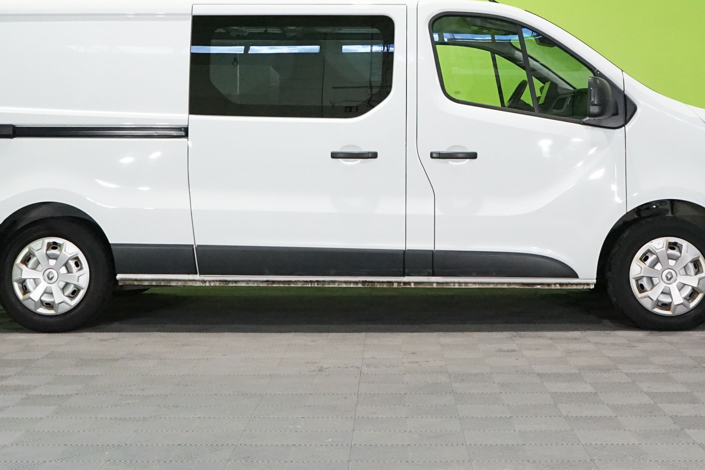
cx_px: 370
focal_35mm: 54
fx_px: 1057
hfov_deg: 36.9
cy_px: 105
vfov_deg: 24.7
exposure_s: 1/125
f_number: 8
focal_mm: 32
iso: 6400
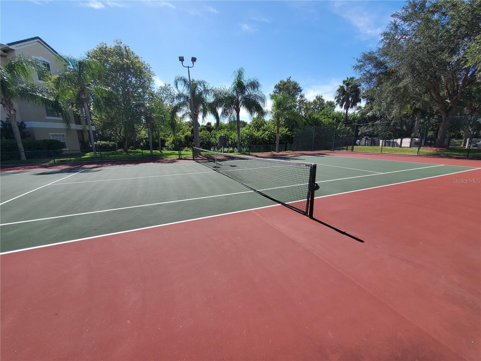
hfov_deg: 106.2
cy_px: 180
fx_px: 181
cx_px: 240
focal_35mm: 13
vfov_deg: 89.9
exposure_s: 1/934
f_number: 2.2
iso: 50
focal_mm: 1.8
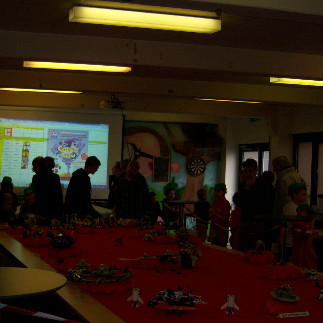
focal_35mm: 60
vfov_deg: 28.4
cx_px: 123
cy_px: 224
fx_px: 633
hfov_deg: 28.5
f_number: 2.8
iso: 80
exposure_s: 1/60
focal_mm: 7.5
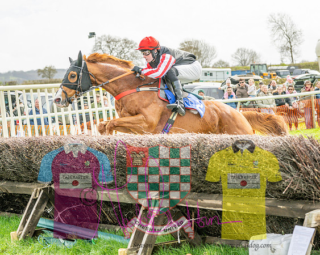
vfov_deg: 13.7
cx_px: 218
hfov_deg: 17.1
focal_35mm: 112
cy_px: 109
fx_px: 1064
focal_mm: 79
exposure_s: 1/1600
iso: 400
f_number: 4
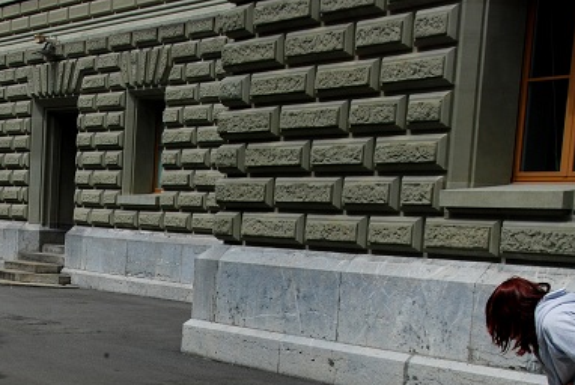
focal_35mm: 88
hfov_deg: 22.8
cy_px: 400
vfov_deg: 15.3
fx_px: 1408
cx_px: 131
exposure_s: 1/320
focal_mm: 28
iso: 200
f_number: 11
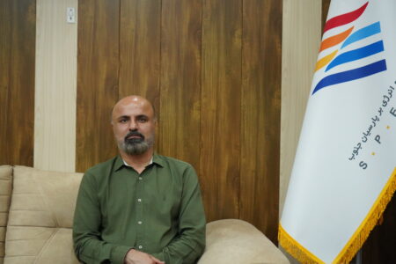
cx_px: 198
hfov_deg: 36.9
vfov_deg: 25.1
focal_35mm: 54
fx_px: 594
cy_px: 132
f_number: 5
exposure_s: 1/500
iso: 12800
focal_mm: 54
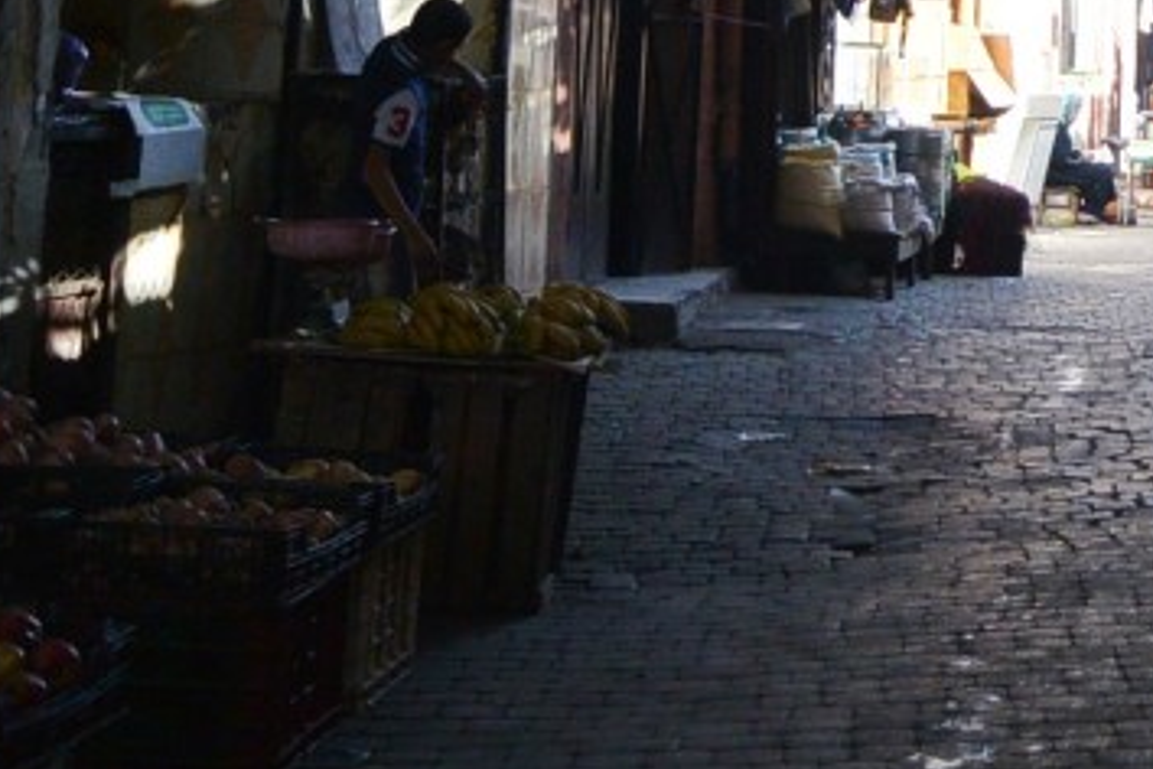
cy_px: -213
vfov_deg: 15.5
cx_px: 1567
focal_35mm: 84
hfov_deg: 21.5
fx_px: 2690
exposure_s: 1/250
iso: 200
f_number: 3.5
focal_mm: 11
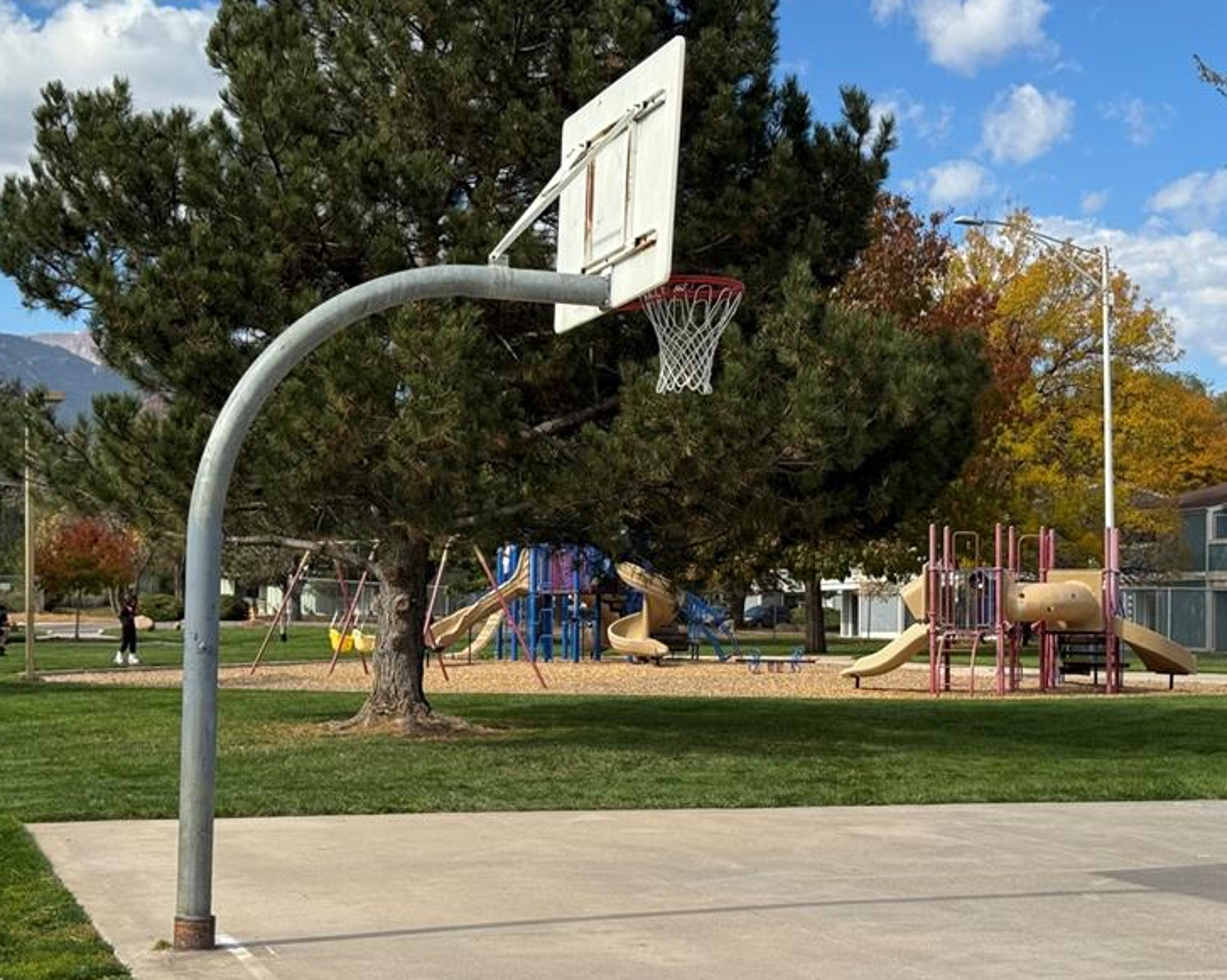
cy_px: 552
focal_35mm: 66
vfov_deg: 23.1
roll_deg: -0.5
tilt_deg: +1.4
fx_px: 2396
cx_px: 741
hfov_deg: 28.7
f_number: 1.78
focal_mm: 6.76
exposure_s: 1/2833
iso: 64
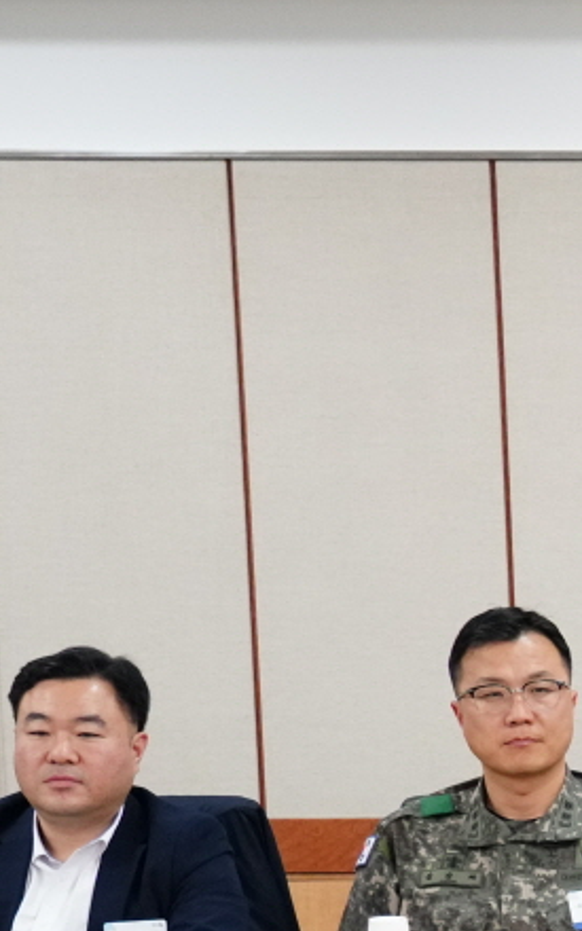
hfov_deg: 8.0
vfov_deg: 13.6
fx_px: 3807
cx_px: 1496
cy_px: 1075
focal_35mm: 150
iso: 3200
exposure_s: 1/200
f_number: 4
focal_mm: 36
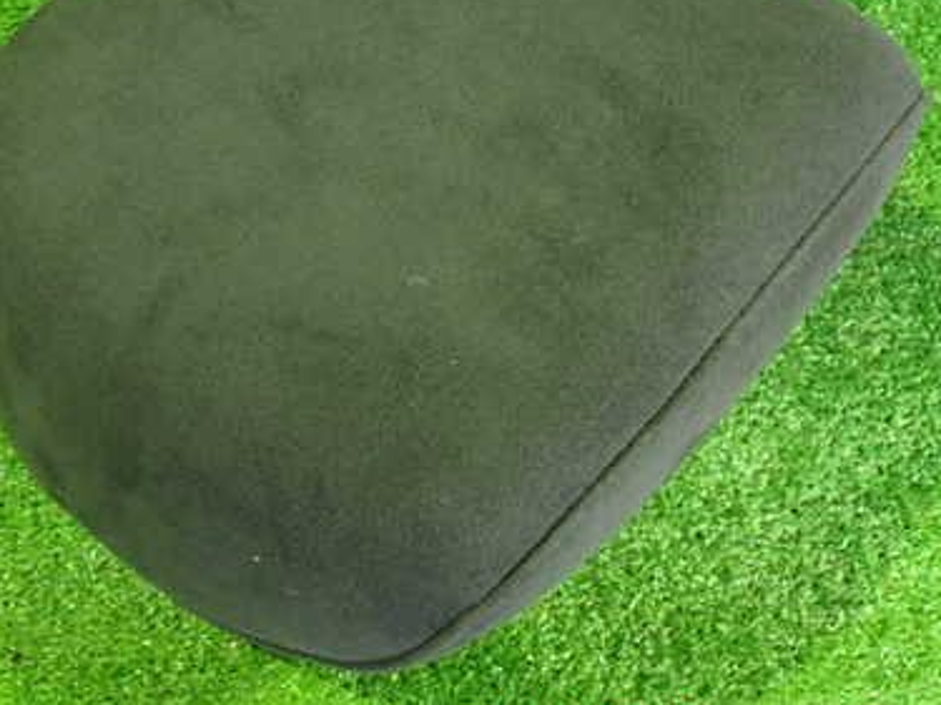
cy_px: 208
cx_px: 309
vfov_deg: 29.9
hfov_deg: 39.2
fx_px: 1304
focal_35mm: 48
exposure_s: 1/20
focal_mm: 5.4
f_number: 2.3
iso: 800
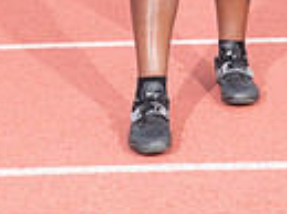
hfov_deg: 10.6
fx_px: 1548
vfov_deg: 7.5
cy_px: -267
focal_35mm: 187
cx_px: 196
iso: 250
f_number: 8
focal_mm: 56
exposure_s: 1/250
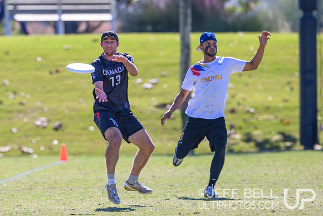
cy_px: 132
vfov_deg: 1.6
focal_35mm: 849
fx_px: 7618
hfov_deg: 2.4
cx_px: 63
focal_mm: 400
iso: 125
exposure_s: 1/1600
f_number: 3.2
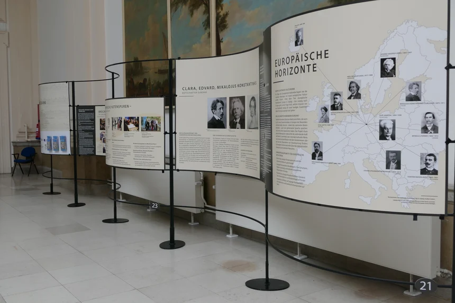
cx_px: 228
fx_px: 455
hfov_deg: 53.1
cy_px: 152
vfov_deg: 36.9
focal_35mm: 36
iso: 320
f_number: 3.1
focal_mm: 13.16
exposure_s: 1/80
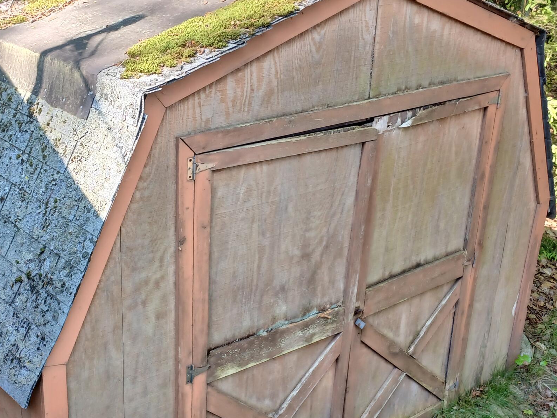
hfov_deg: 38.6
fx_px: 788
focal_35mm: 49
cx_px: 206
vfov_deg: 29.6
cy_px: 236
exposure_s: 1/60
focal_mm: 3.98
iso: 40
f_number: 1.8
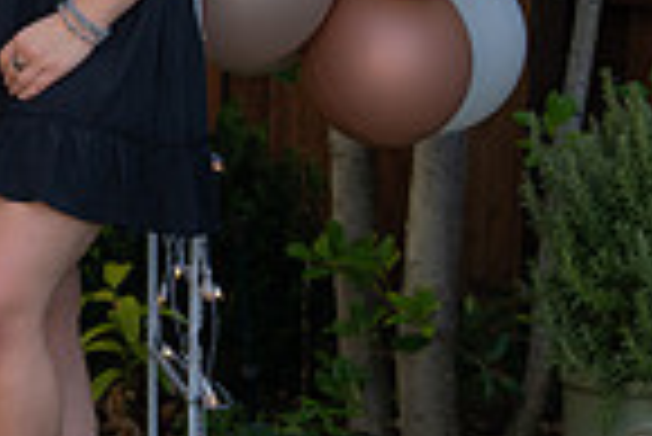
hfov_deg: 7.2
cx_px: -301
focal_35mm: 280
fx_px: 5076
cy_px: -205
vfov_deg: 4.9
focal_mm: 70
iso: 100
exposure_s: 1/320
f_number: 3.5
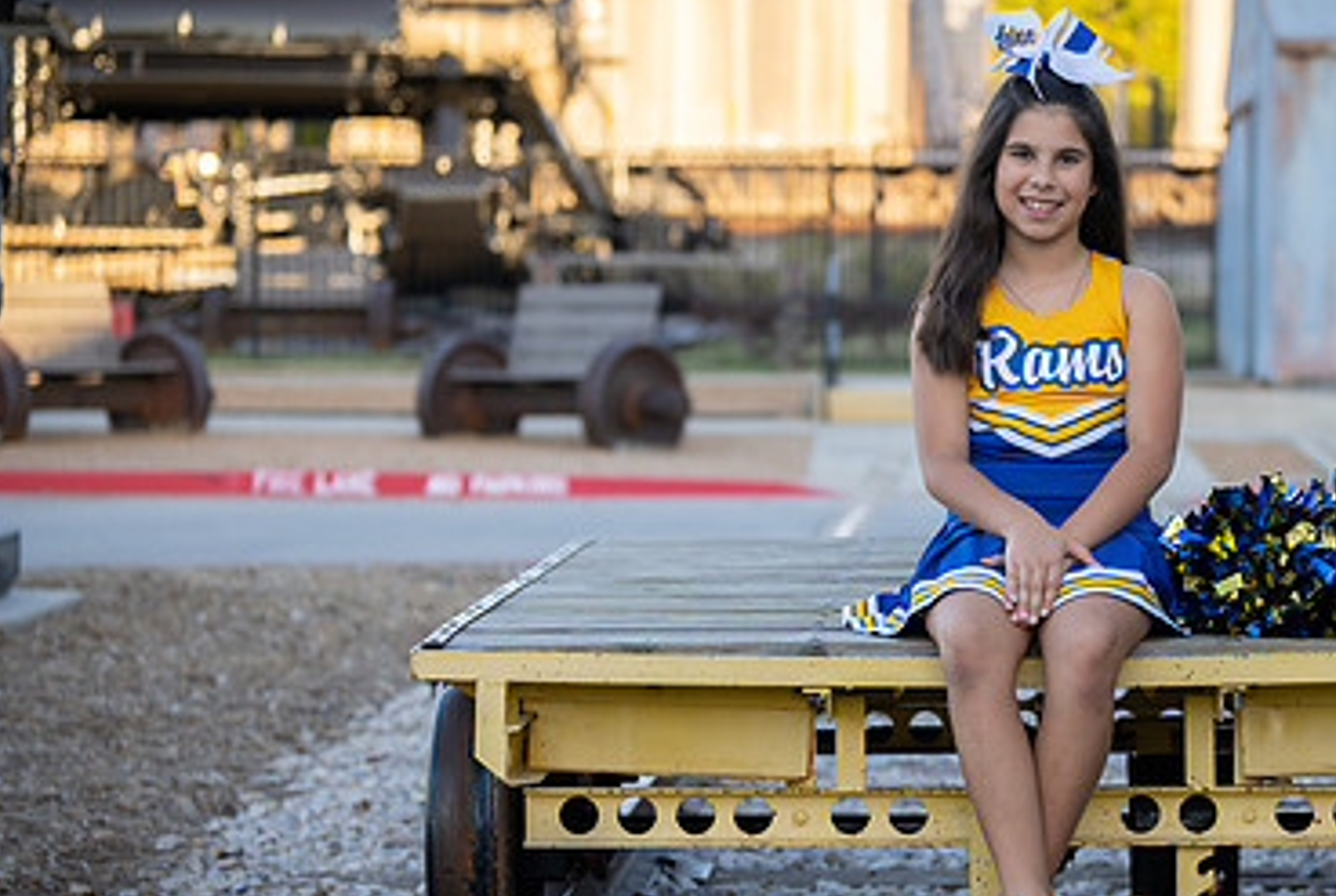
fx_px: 4239
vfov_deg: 12.1
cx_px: 1056
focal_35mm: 114
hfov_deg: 17.8
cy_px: 536
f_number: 2.8
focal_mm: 70
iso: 125
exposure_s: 1/320
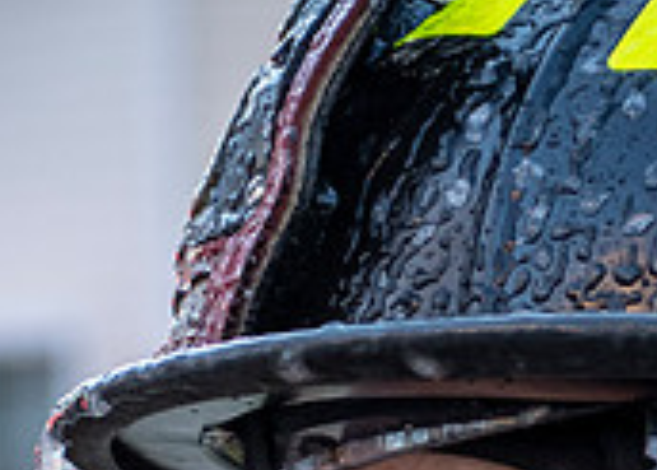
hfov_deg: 5.2
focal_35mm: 388
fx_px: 7243
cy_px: 503
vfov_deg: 3.7
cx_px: 564
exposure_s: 1/250
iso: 800
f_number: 4.5
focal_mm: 70
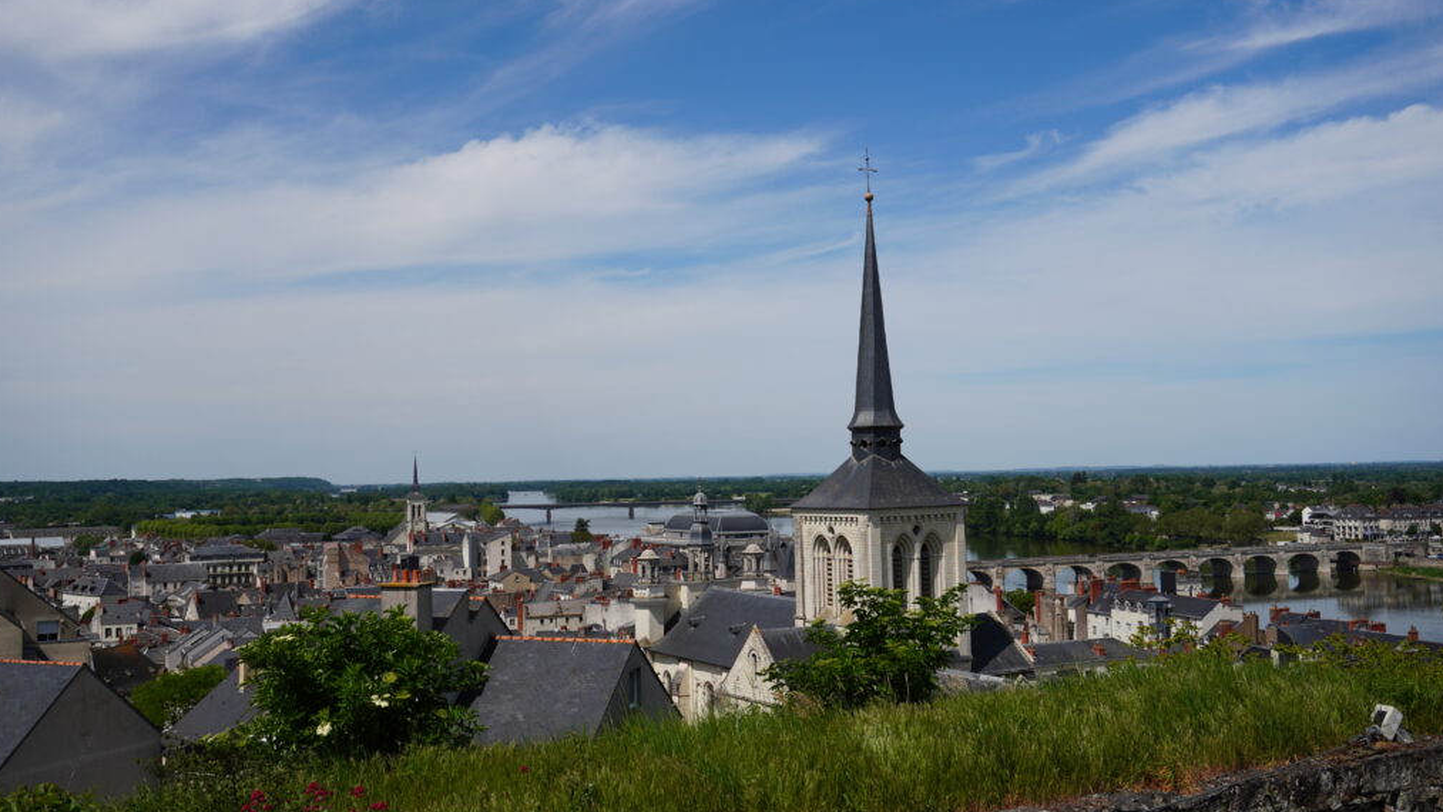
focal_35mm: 37
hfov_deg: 54.6
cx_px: 719
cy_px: 378
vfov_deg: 32.4
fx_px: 1398
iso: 100
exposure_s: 1/1250
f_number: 5
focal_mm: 23
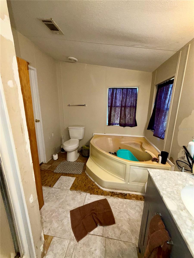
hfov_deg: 85.7
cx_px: 97
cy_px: 129
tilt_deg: -13.3
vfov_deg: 102.1
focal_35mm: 14
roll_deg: -1.2
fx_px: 105
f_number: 2.2
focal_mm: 2.22
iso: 80
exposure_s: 1/60
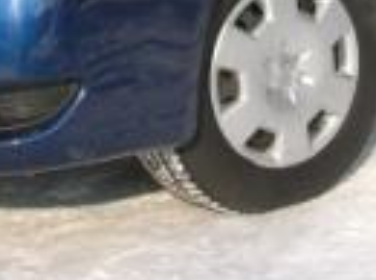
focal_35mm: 172
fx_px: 1865
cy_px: -169
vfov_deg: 8.4
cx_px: 150
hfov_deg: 11.5
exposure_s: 1/174
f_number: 5.6
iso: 50
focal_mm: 8.4
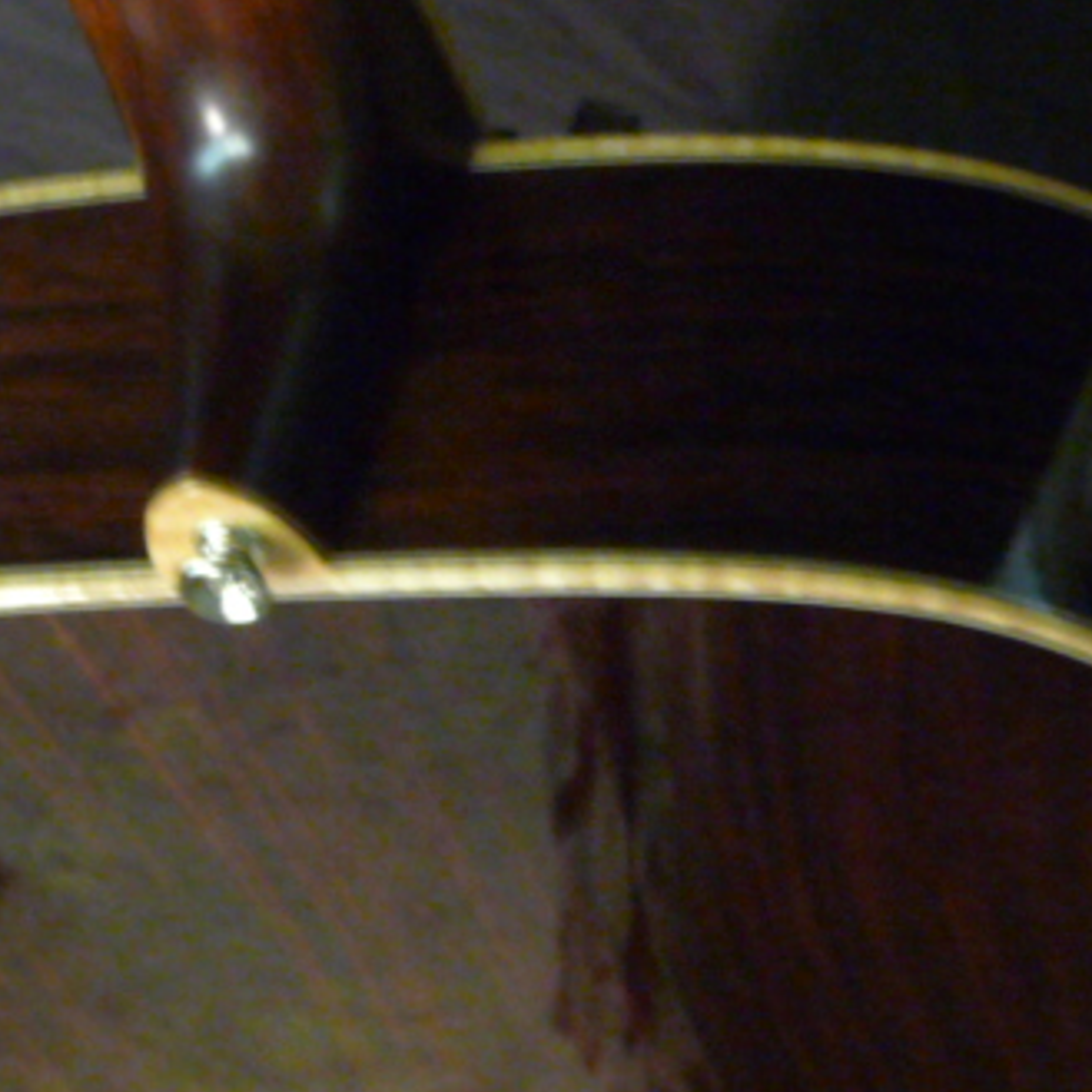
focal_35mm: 86
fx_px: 3069
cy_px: 455
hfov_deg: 20.2
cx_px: 521
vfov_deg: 20.2
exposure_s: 1/8
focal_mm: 5
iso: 400
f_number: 3.4
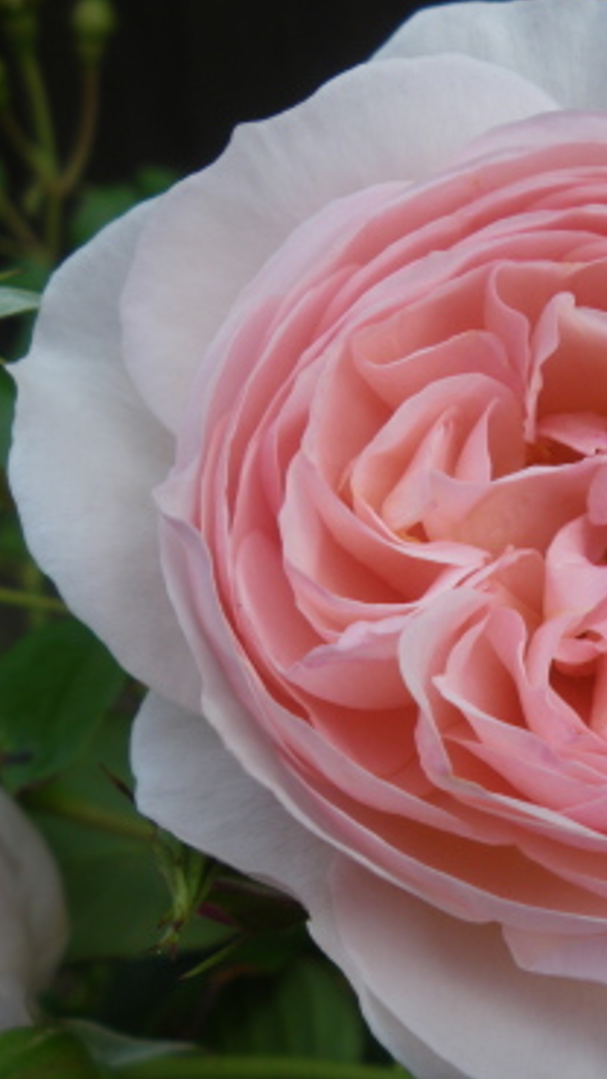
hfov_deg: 21.2
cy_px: 538
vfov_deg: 39.2
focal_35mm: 53
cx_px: 709
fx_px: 1517
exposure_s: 1/320
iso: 64
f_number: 3.5
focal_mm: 6.3
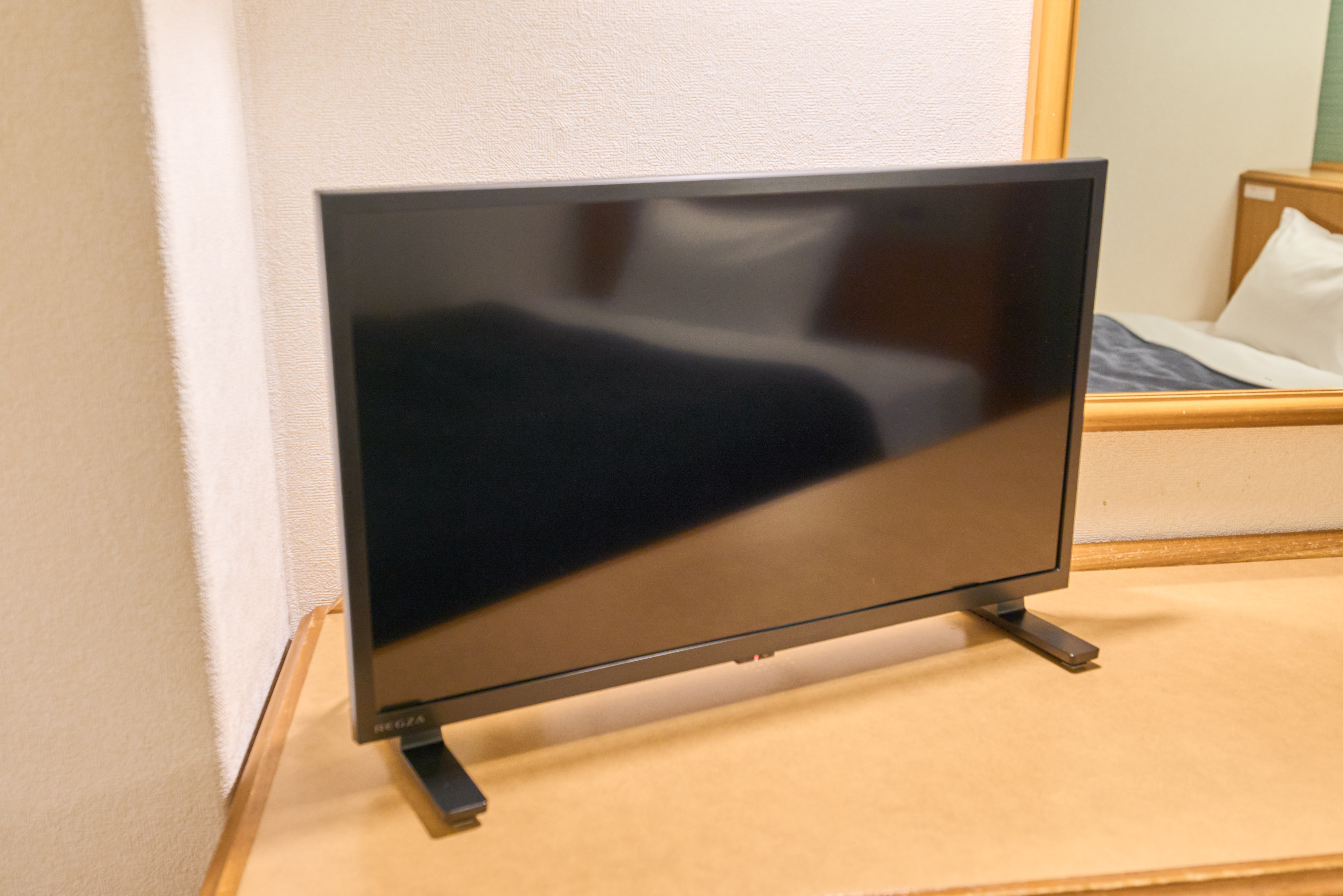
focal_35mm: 34
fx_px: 1269
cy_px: 448
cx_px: 672
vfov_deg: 38.9
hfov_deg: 55.8
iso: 200
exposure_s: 1/15
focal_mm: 23
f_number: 3.5
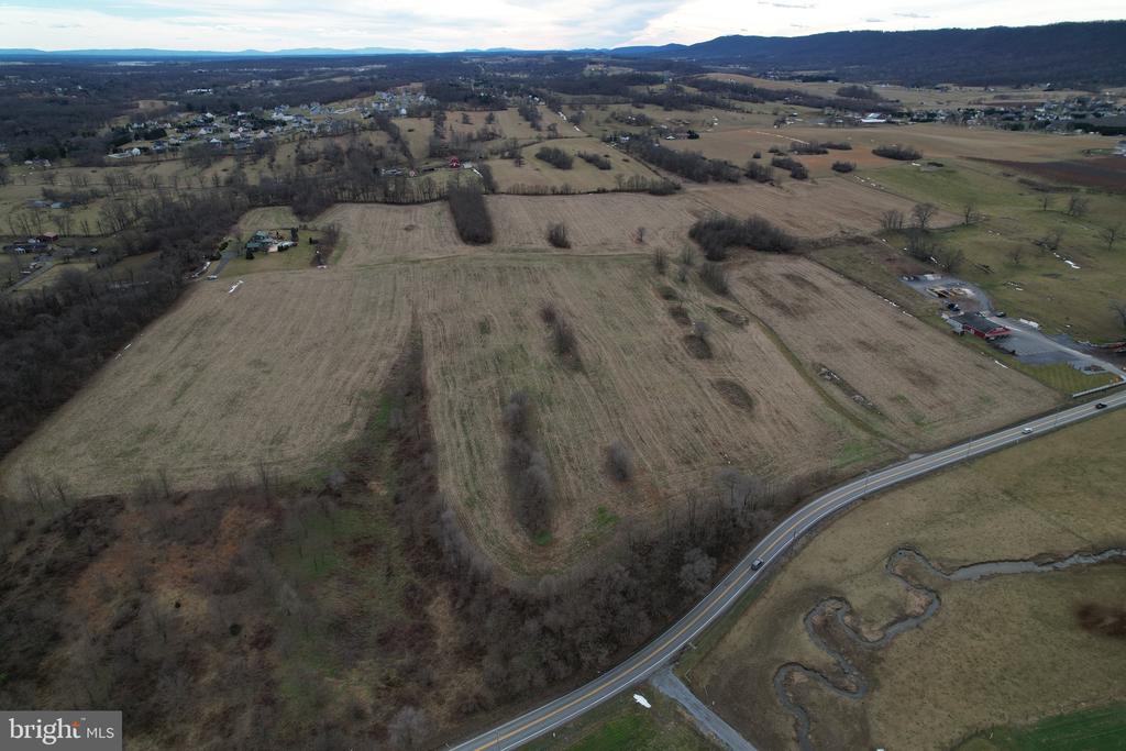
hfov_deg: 78.6
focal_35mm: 22
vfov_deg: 57.2
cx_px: 563
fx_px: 688
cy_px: 376
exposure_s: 1/60
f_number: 2.8
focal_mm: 8.38
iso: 100
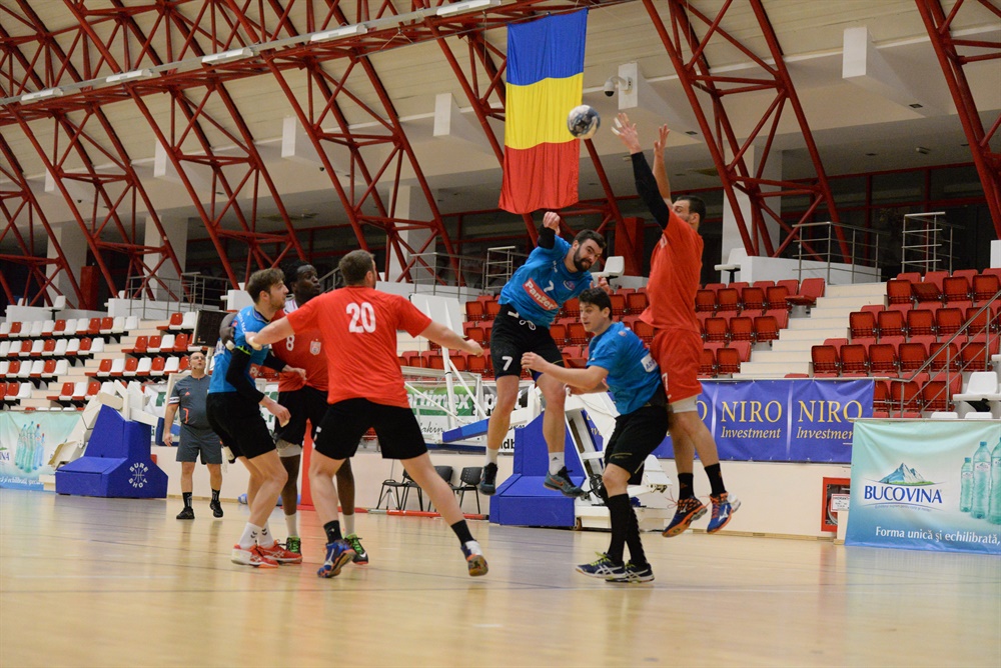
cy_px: 334
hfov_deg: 28.8
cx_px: 500
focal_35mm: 70
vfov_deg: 19.5
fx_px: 1947
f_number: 2.8
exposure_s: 1/2000
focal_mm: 70
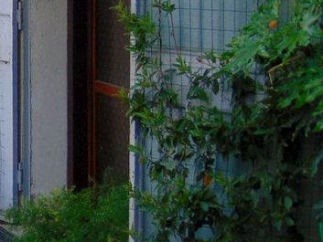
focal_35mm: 170
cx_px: -198
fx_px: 1587
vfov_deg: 8.7
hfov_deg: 11.1
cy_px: 125
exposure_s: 1/250
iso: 80
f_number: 3.5
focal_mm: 9
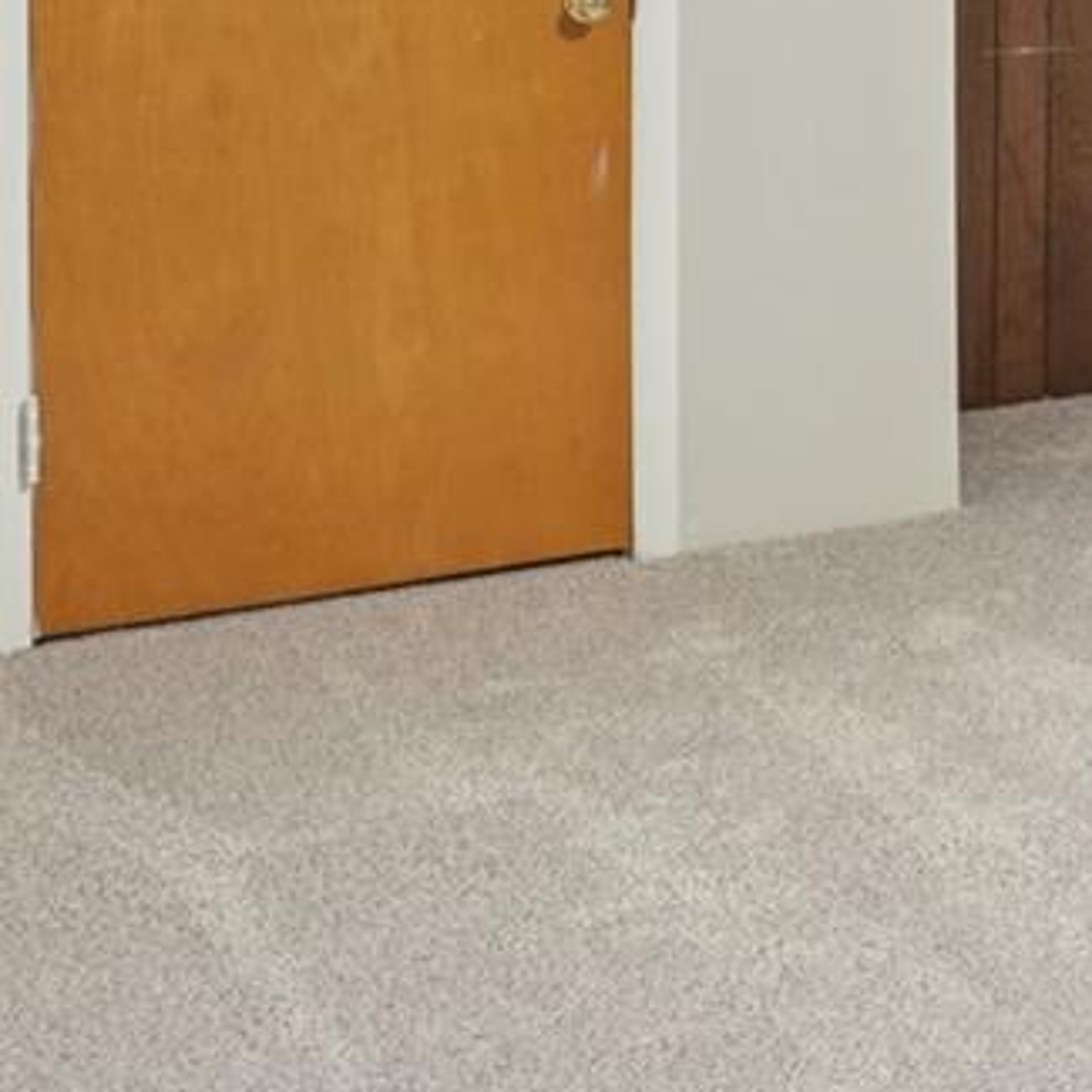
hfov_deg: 17.9
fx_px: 2466
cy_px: -212
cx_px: 2150
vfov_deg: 23.0
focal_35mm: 69
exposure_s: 1/3.33
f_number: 8
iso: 800
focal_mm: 11
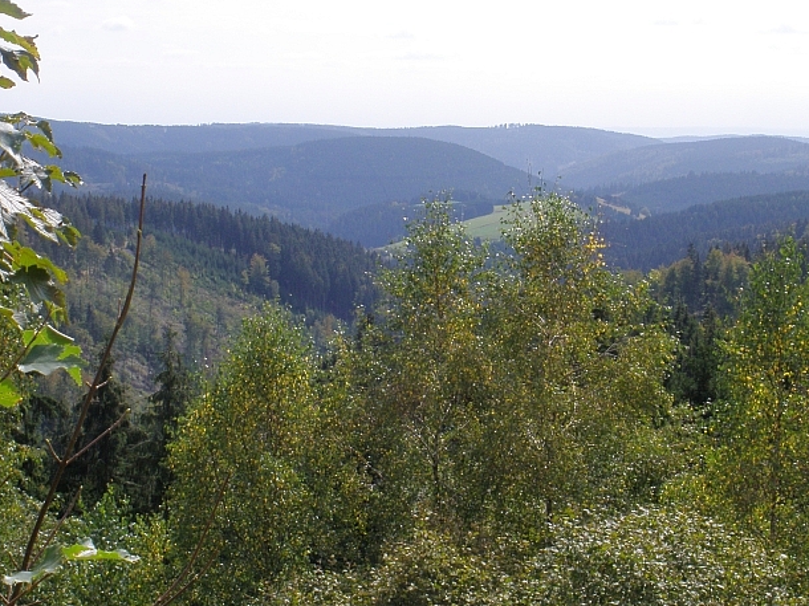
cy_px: 251
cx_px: 394
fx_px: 1962
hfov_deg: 23.3
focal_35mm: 84
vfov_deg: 17.5
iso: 80
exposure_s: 1/250
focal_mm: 11.2
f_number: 7.3
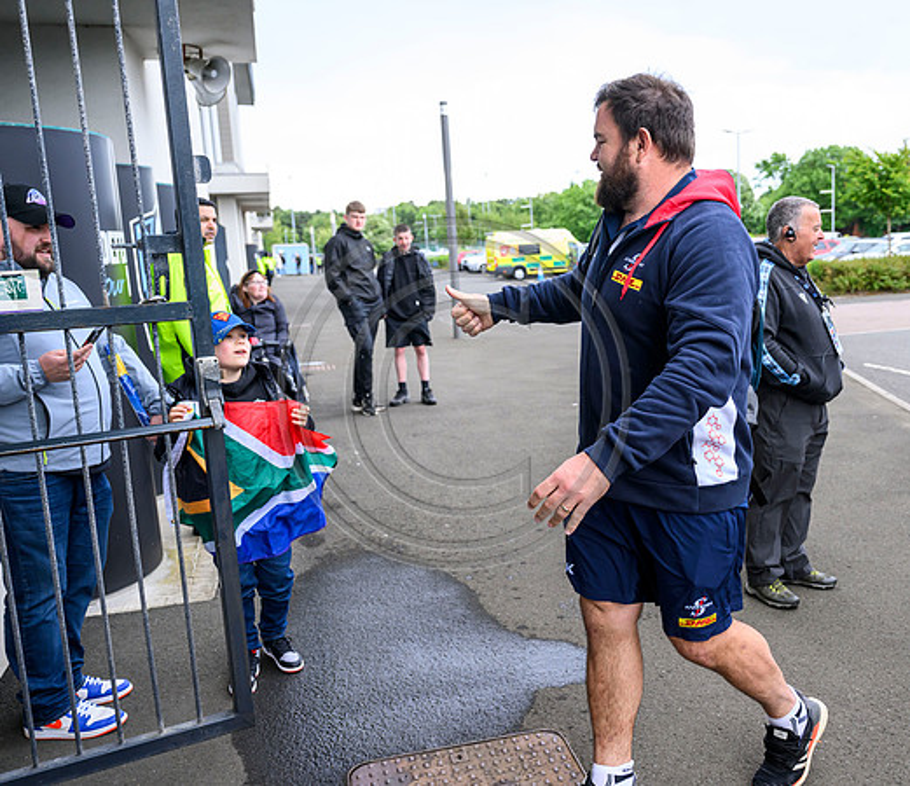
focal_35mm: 34
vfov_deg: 44.9
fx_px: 950
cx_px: 590
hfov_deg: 50.4
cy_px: 393
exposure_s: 1/640
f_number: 3.5
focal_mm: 29
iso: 1250
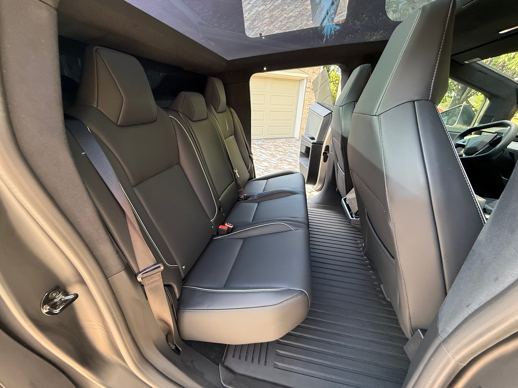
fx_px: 209
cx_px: 259
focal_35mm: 14
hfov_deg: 102.1
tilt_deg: -24.6
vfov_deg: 85.7
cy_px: 194
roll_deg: -3.2
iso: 250
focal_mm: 2.22
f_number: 2.2
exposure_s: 1/99
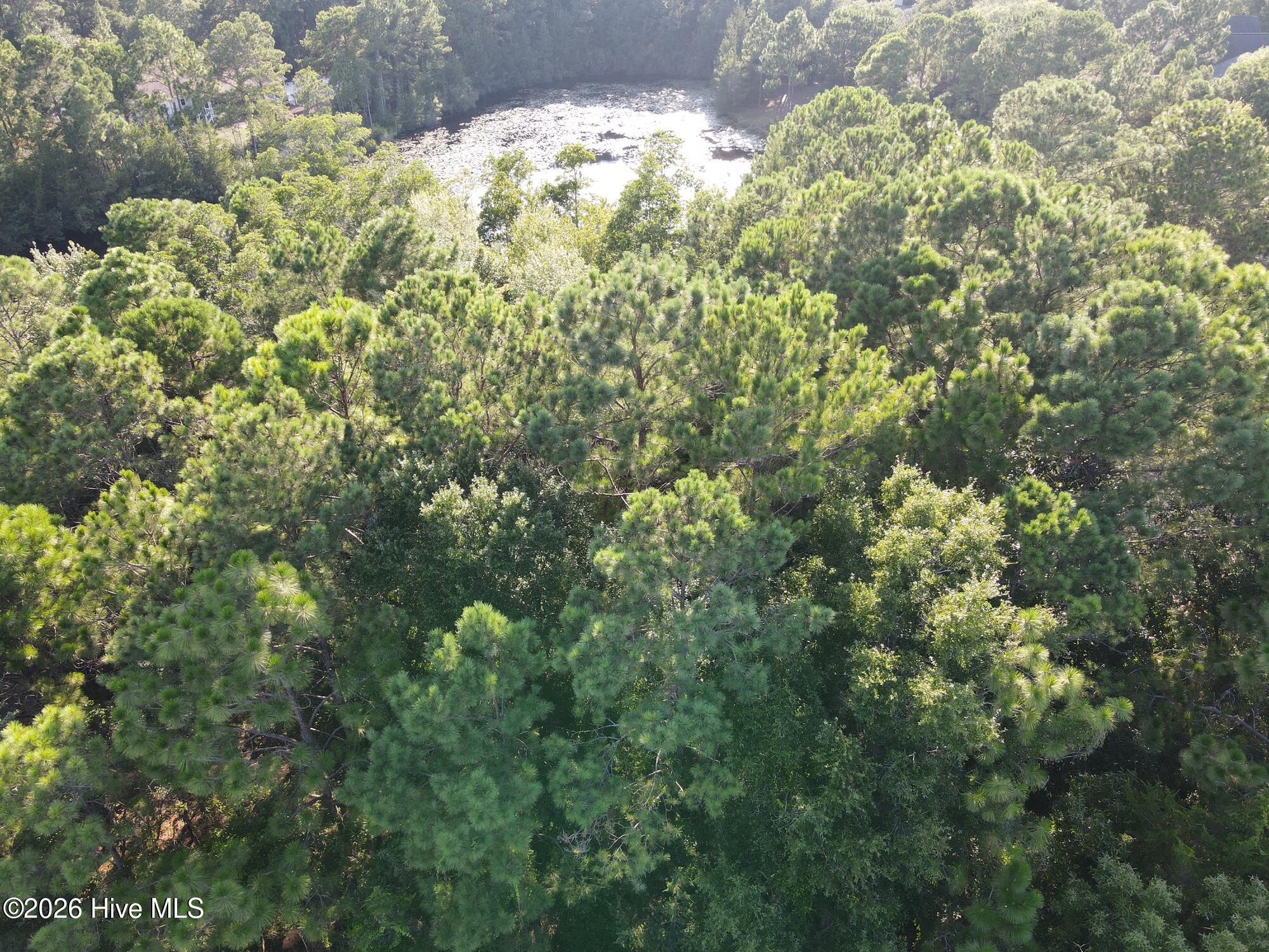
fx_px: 880
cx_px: 634
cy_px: 476
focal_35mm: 24
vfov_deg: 56.8
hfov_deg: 71.6
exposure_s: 1/80
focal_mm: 4.5
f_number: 2.8
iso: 100
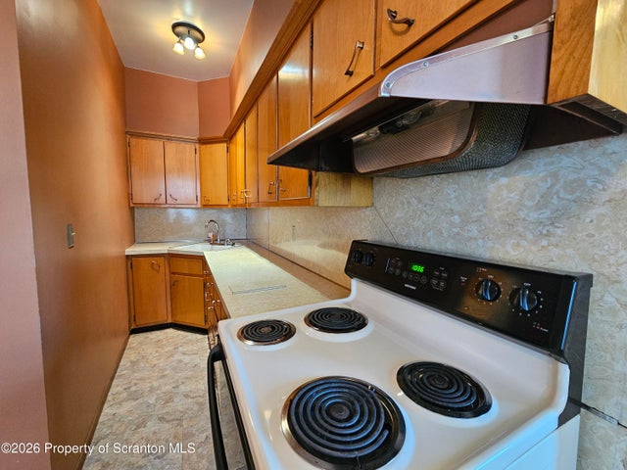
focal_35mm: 13
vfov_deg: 89.9
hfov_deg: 106.2
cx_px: 314
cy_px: 235
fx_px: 235
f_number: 2.2
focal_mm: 2.2
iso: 400
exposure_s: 1/30
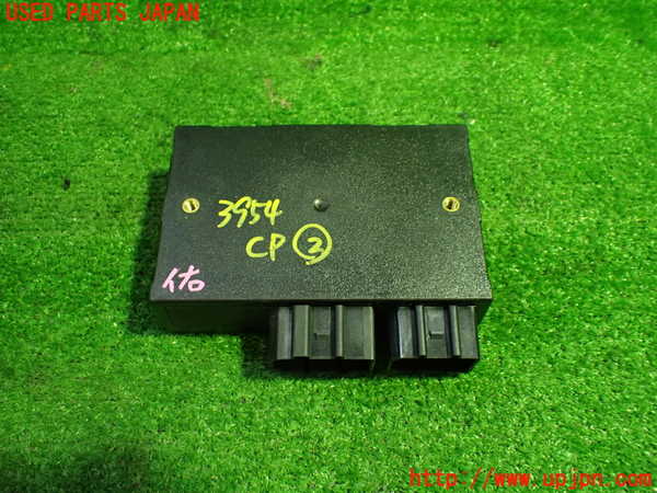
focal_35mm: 30
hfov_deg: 60.0
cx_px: 328
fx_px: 569
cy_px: 246
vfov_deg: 46.8
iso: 800
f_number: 2.3
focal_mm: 5.4
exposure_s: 1/80
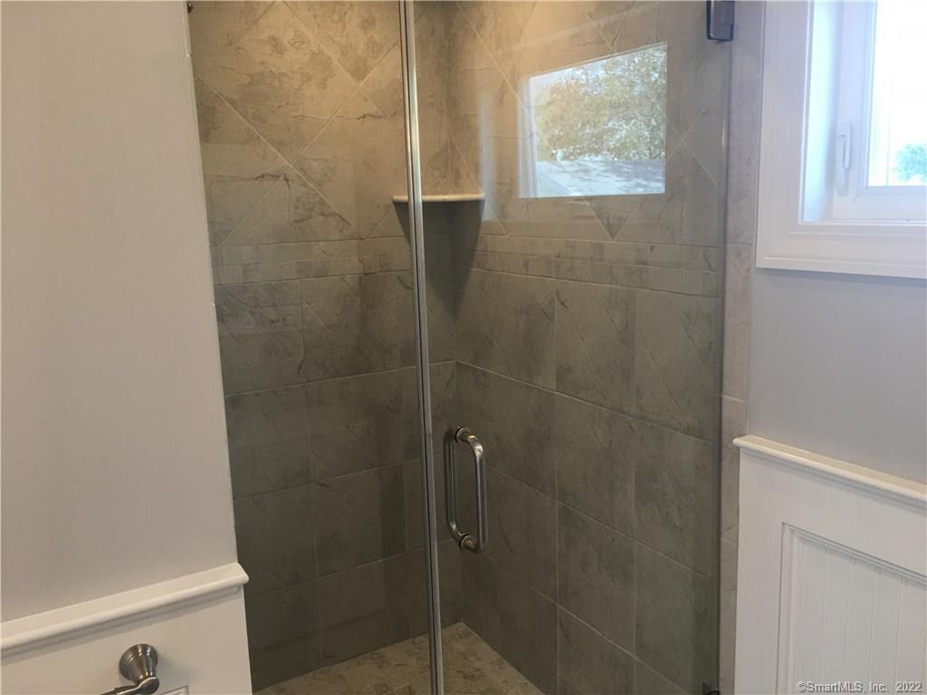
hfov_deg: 61.7
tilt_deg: -8.7
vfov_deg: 48.2
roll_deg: +2.3
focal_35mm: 29
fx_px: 777
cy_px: 348
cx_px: 464
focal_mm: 4.15
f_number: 2.2
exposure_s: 1/30
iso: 40
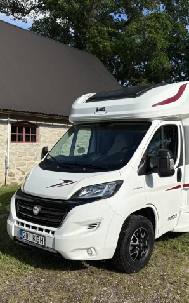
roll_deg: -0.1
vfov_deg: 52.8
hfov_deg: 34.1
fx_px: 305
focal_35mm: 37
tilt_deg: -1.2
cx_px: 129
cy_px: 152
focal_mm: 5.96
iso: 50
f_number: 1.6
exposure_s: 1/4950
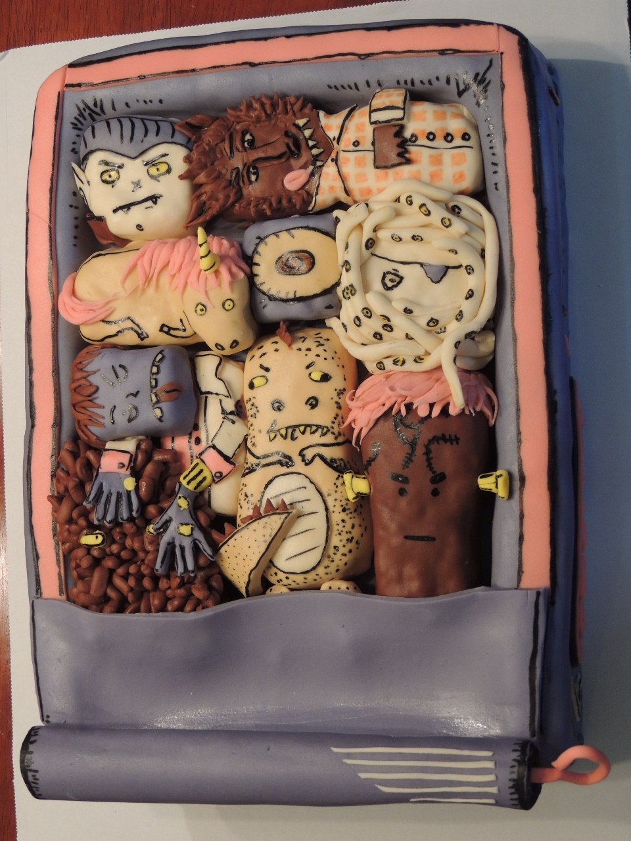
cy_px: 420
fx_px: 1458
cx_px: 316
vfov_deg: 32.2
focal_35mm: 60
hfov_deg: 24.4
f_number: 3.7
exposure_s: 1/30
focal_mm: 10.7
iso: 400
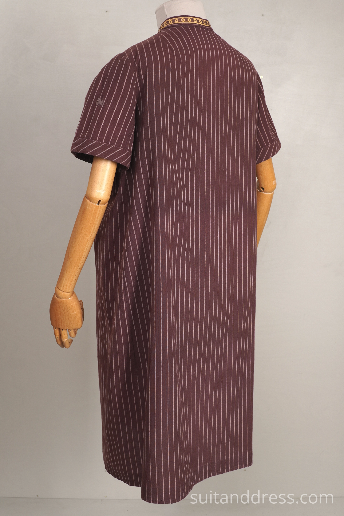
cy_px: 249
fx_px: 731
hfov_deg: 26.5
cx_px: 167
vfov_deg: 38.9
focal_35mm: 51
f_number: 7.1
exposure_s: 1/20
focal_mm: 32
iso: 200
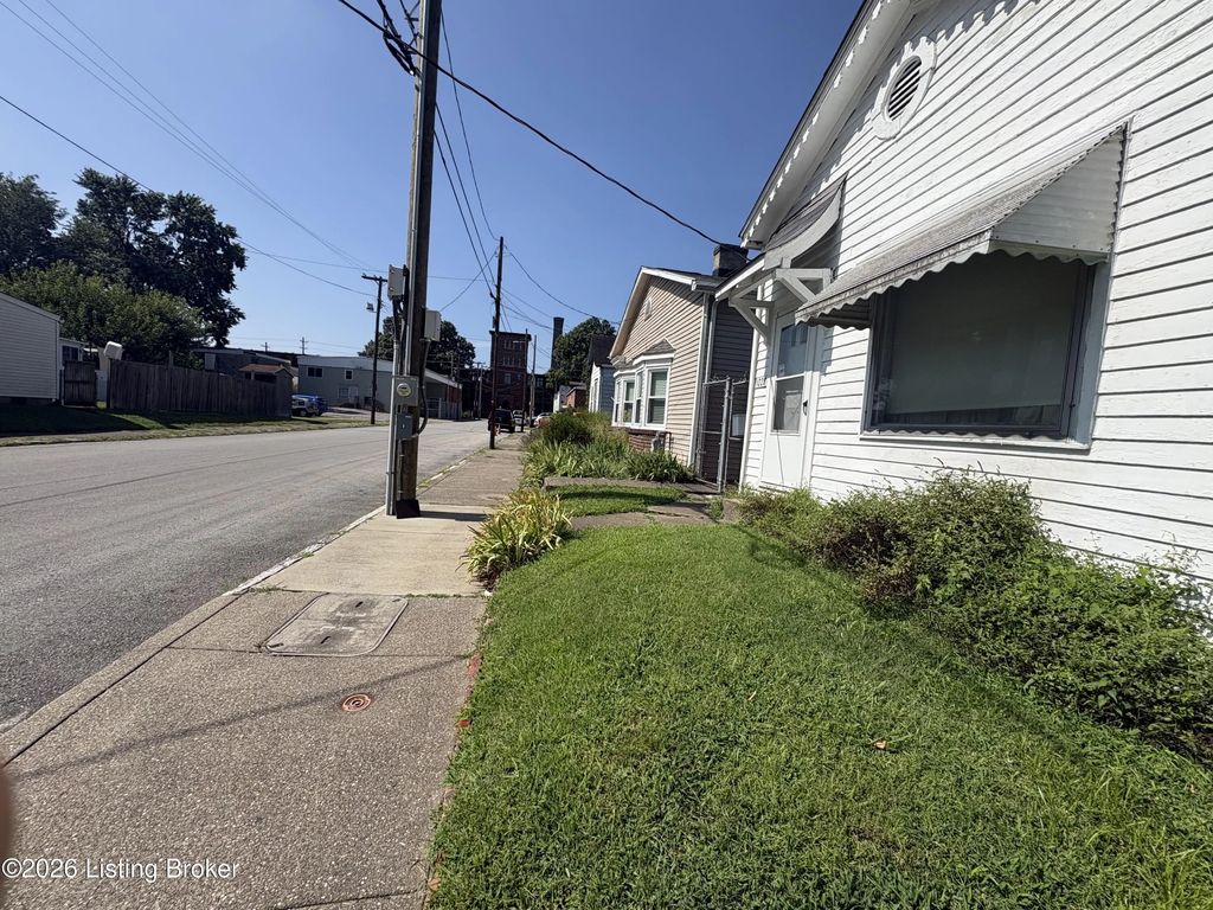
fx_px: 491
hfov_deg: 102.1
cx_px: 606
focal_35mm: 14
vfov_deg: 85.7
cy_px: 455
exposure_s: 1/2584
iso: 50
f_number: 2.2
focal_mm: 2.22
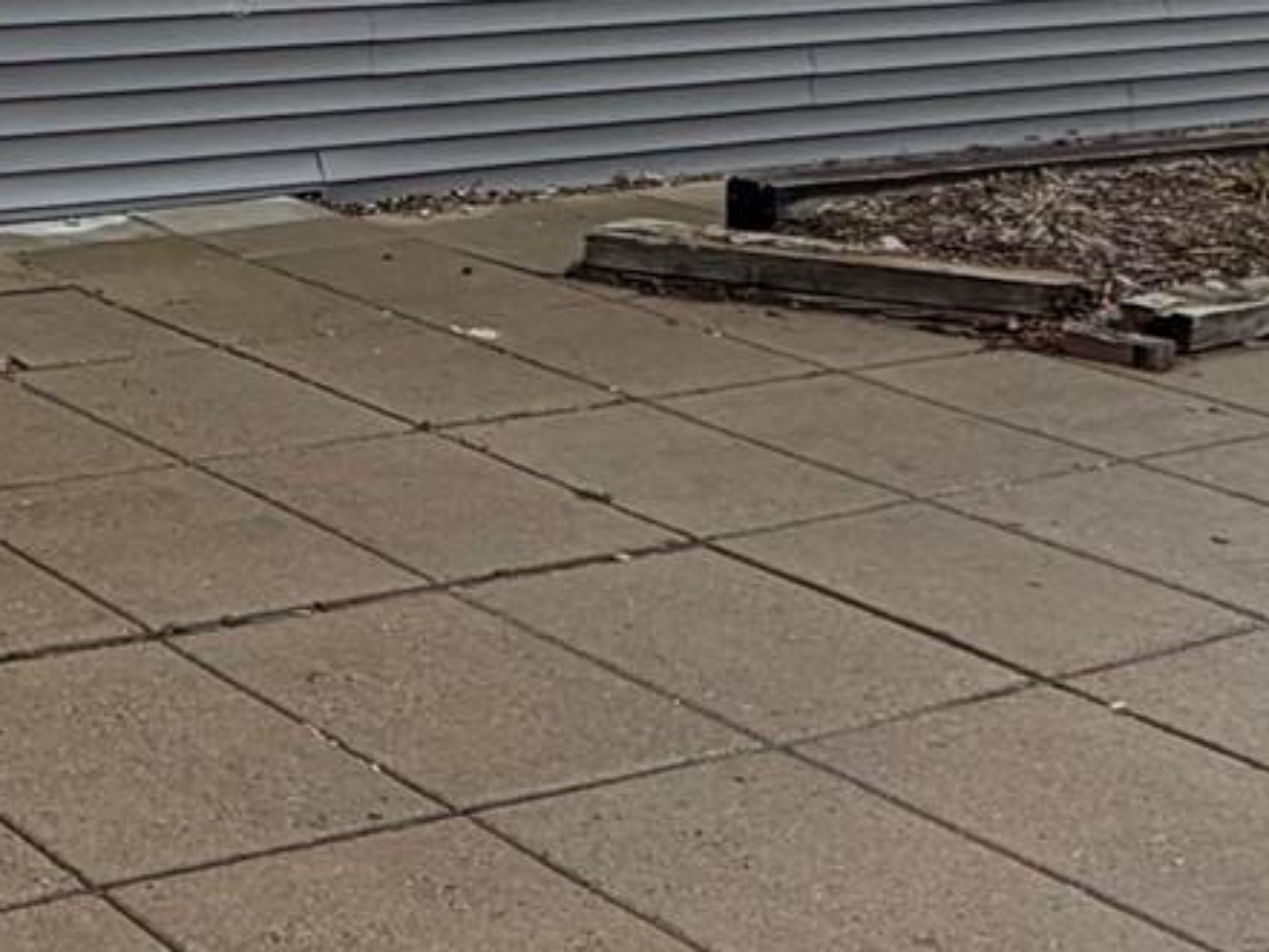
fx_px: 2384
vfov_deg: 20.4
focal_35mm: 65
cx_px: -587
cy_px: -331
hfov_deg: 24.1
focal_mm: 2.22
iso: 40
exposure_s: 1/585
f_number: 2.2
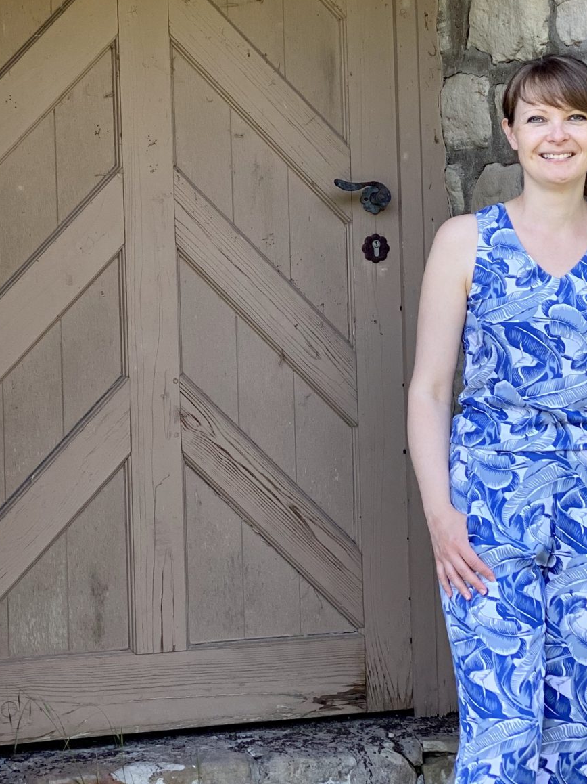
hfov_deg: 12.9
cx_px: 358
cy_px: 319
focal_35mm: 115
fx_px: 2601
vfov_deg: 17.1
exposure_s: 1/122
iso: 32
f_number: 2
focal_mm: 6
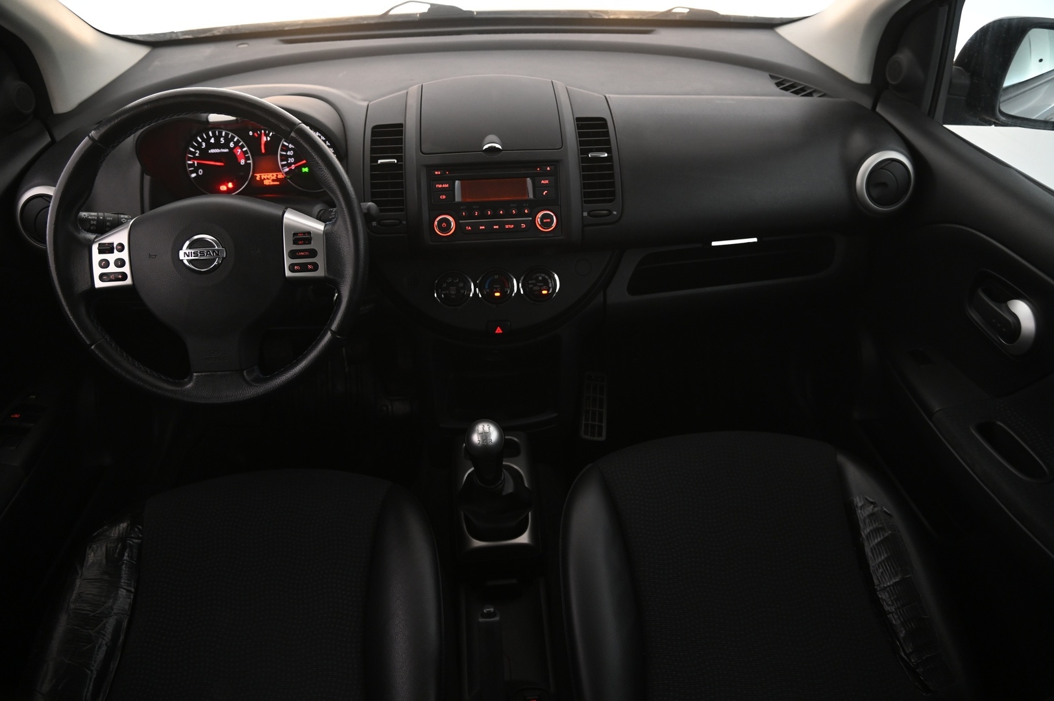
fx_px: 702
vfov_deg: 53.1
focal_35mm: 24
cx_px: 527
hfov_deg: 73.8
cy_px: 350
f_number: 4
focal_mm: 24
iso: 2000
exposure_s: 1/25
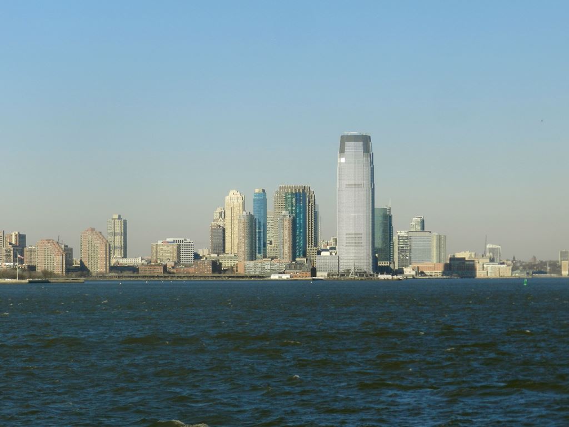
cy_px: 214
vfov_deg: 11.4
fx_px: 2137
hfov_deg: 15.2
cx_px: 284
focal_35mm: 130
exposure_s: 1/500
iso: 160
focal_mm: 23.1
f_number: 5
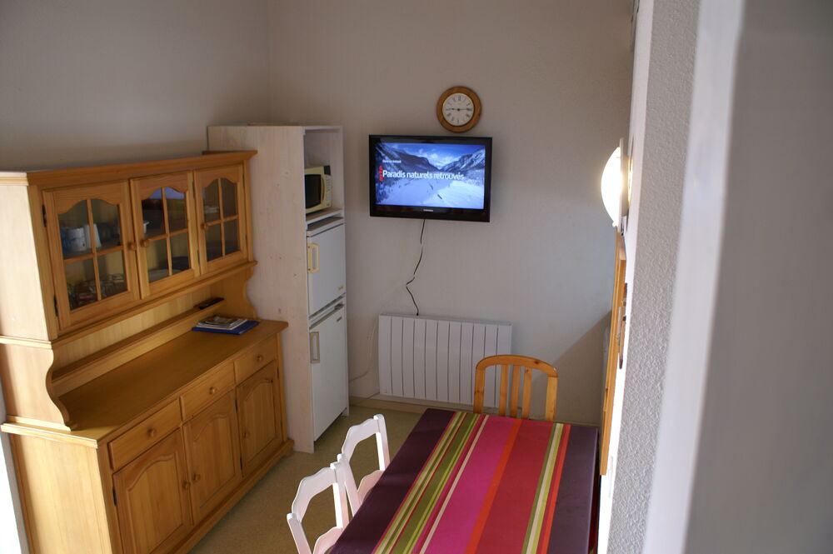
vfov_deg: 47.9
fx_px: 624
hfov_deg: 67.4
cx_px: 416
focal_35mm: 27
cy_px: 277
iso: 160
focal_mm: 18
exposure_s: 1/30
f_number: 3.5
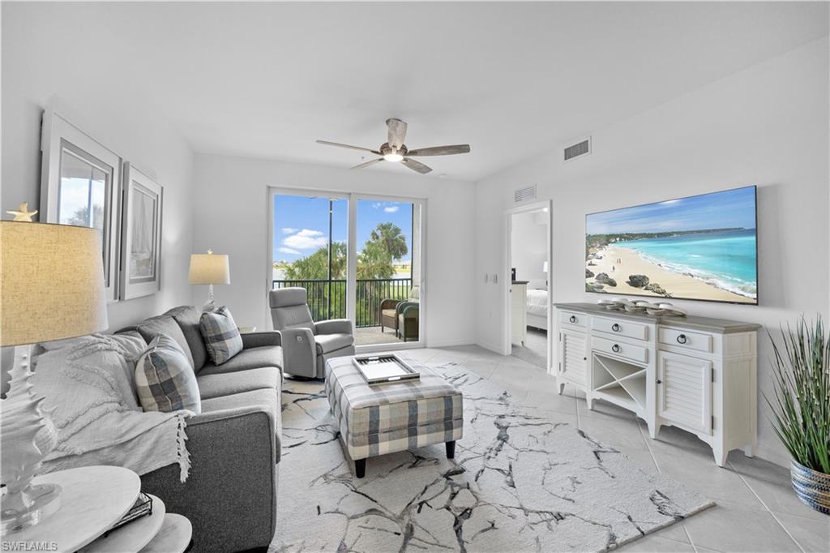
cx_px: 415
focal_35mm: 15
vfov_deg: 77.3
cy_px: 276
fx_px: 346
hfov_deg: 100.4
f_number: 4
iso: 100
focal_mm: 10
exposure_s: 1/125
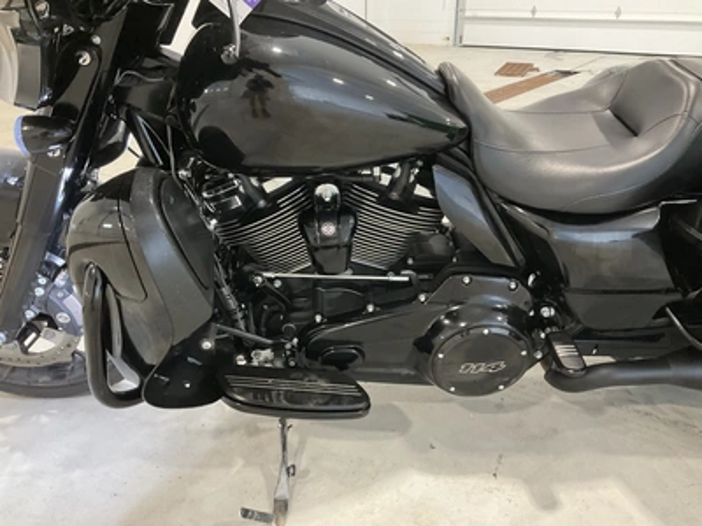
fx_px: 588
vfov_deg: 48.2
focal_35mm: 29
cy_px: 263
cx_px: 351
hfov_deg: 61.7
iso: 200
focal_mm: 3
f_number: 1.8
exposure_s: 1/60
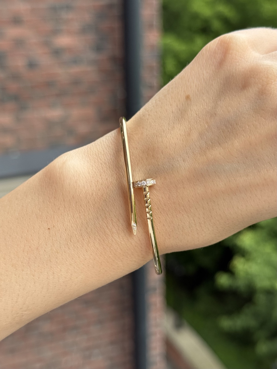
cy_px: 184
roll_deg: +2.2
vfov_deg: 39.7
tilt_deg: -19.8
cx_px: 138
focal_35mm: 48
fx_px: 512
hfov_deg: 30.3
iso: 64
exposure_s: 1/496
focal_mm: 6.76
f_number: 1.78
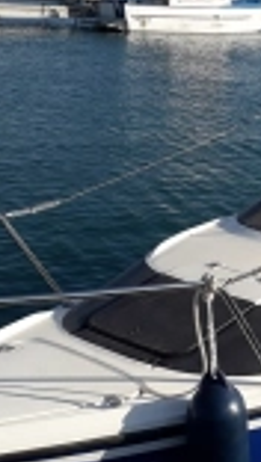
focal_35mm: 68
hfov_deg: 16.5
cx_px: 368
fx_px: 835
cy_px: 228
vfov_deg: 31.0
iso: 40
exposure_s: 1/1880
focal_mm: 3.6
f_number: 1.9
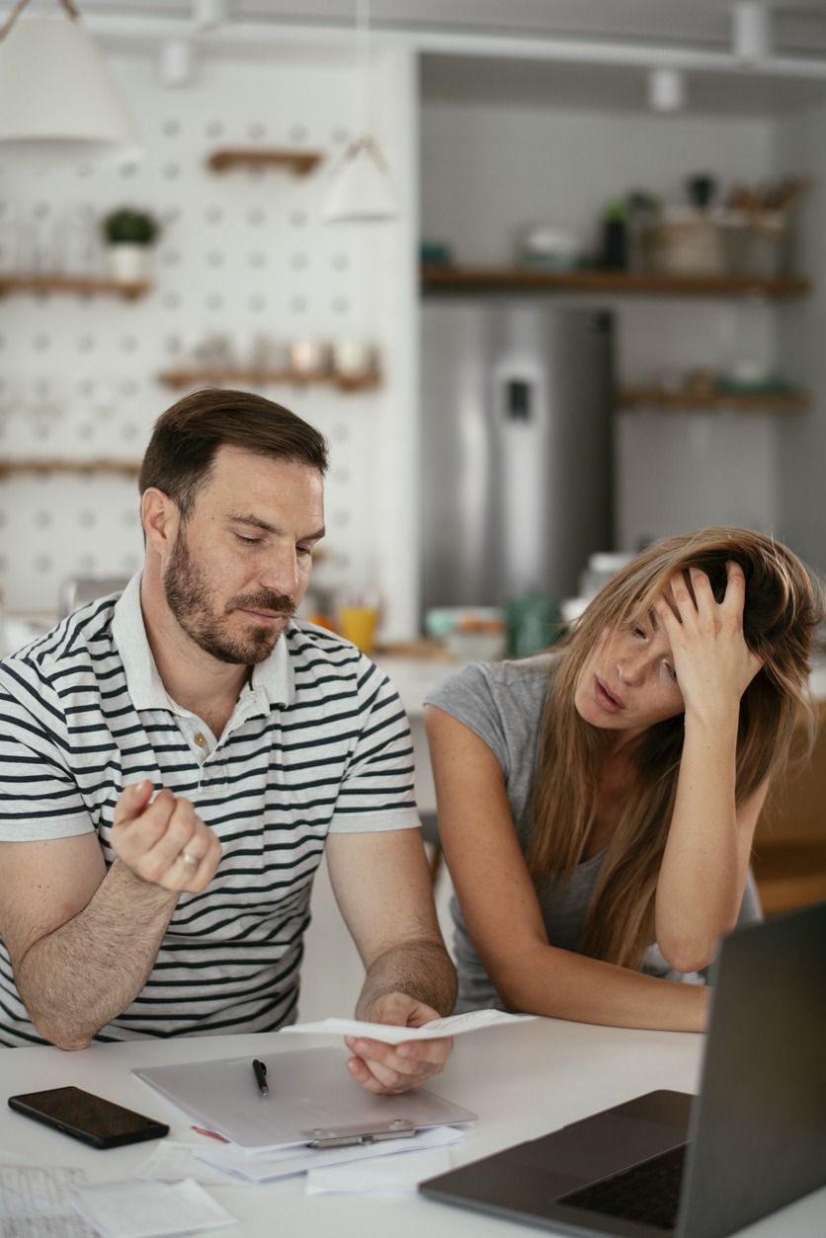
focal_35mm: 58
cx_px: 413
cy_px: 619
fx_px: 1996
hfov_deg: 23.4
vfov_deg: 34.5
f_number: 2
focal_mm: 58
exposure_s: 1/640
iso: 320
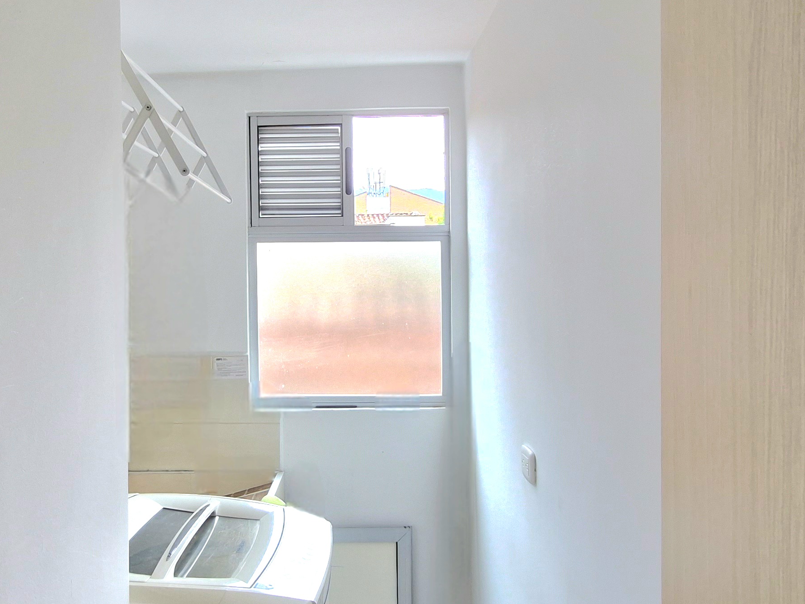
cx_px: 333
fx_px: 674
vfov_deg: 48.1
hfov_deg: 61.3
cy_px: 261
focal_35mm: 29
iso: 80
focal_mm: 1.74
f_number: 2.2
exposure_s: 1/60.2
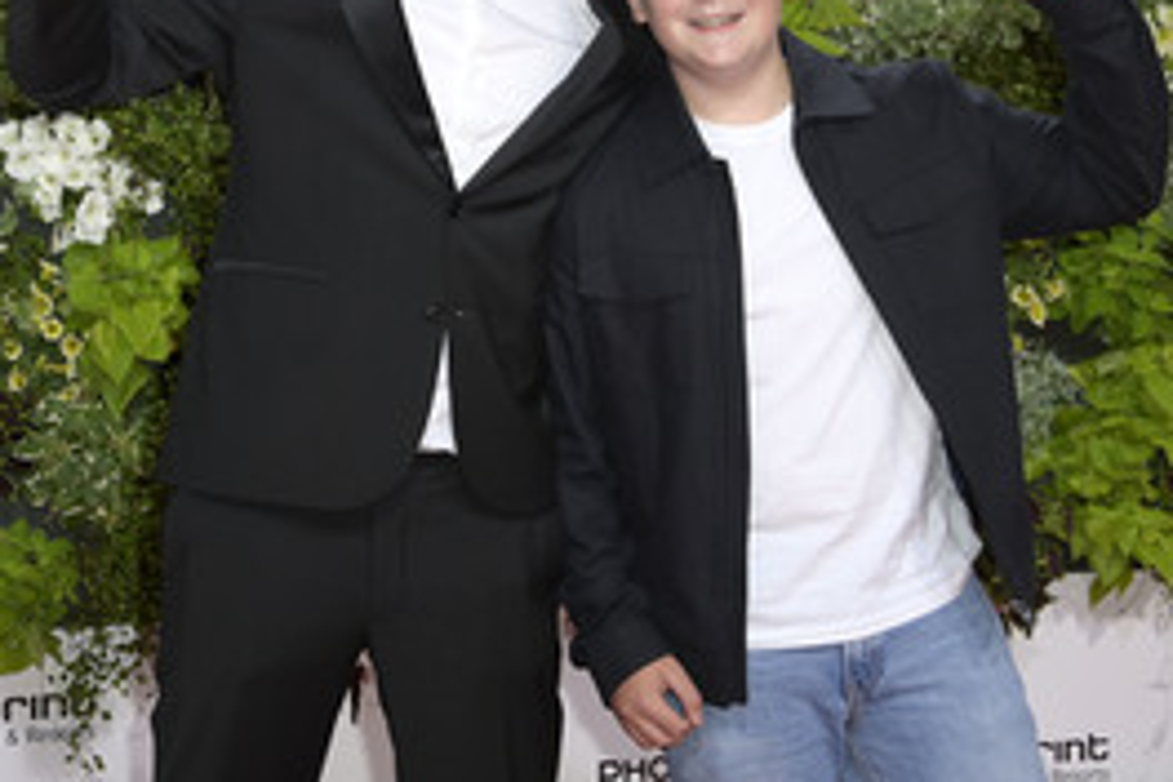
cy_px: 142
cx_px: 469
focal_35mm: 111
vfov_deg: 12.3
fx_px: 3616
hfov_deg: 18.4
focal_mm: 65
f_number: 5.6
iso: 500
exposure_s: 1/250
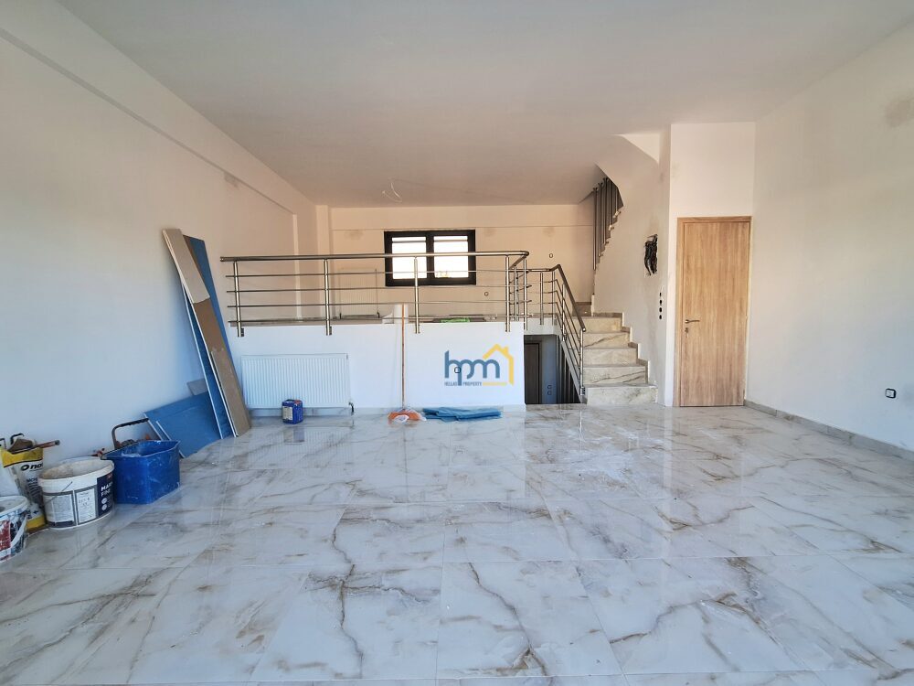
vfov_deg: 89.9
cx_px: 457
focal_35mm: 13
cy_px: 343
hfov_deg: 106.2
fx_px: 343
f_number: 2.2
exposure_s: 1/60.2
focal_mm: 1.74
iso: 64
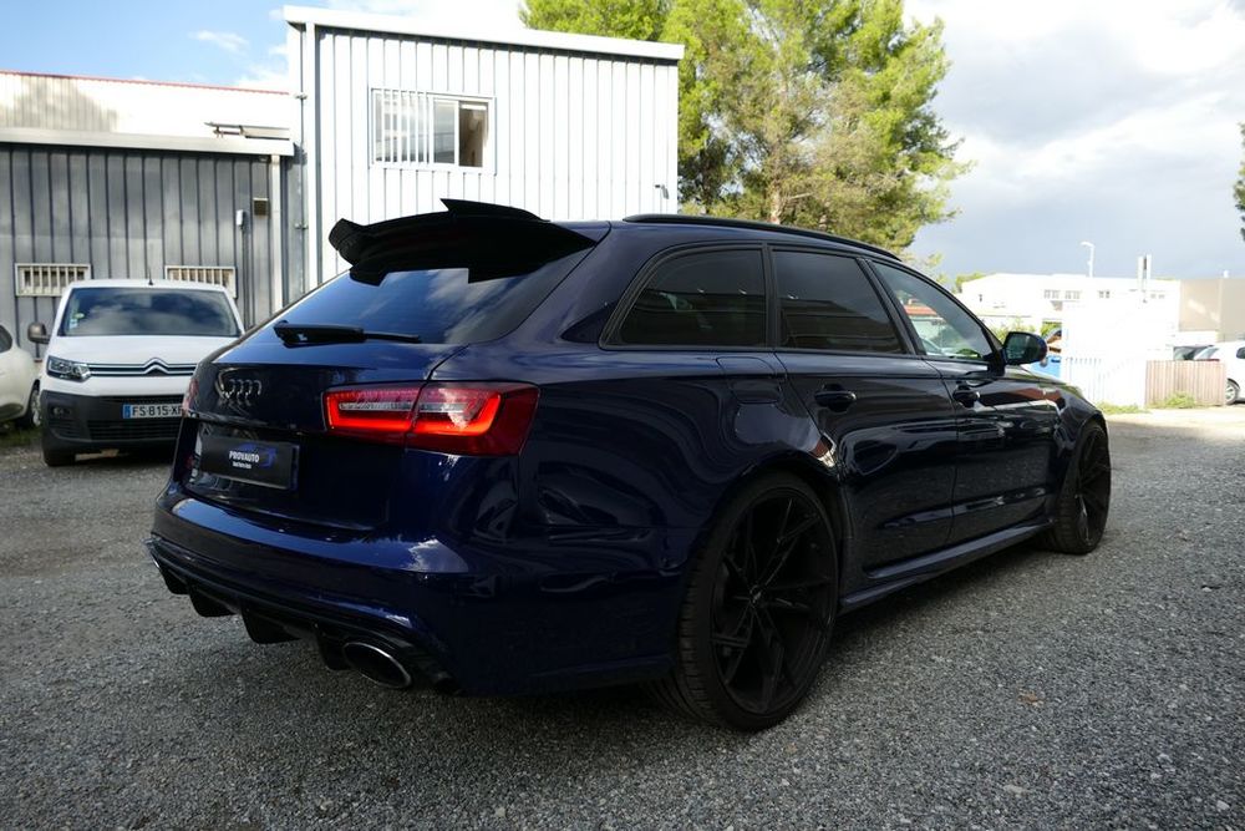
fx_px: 865
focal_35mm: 25
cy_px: 416
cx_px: 622
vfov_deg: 51.3
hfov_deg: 71.5
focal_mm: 9.12
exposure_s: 1/640
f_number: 2.8
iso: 125
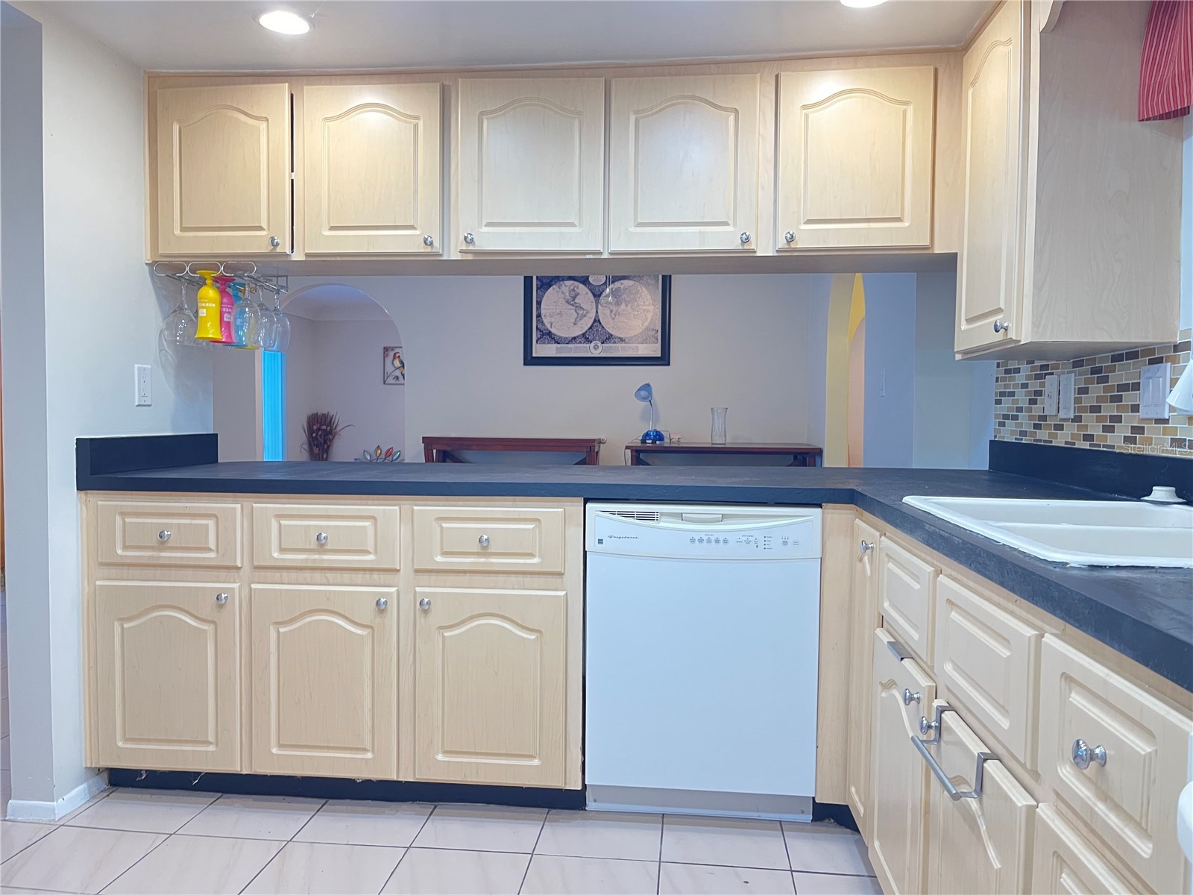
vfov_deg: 53.1
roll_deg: -0.5
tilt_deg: -2.5
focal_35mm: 26
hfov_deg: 67.3
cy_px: 448
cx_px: 596
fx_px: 896
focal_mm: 5.1
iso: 500
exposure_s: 1/40
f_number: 1.6
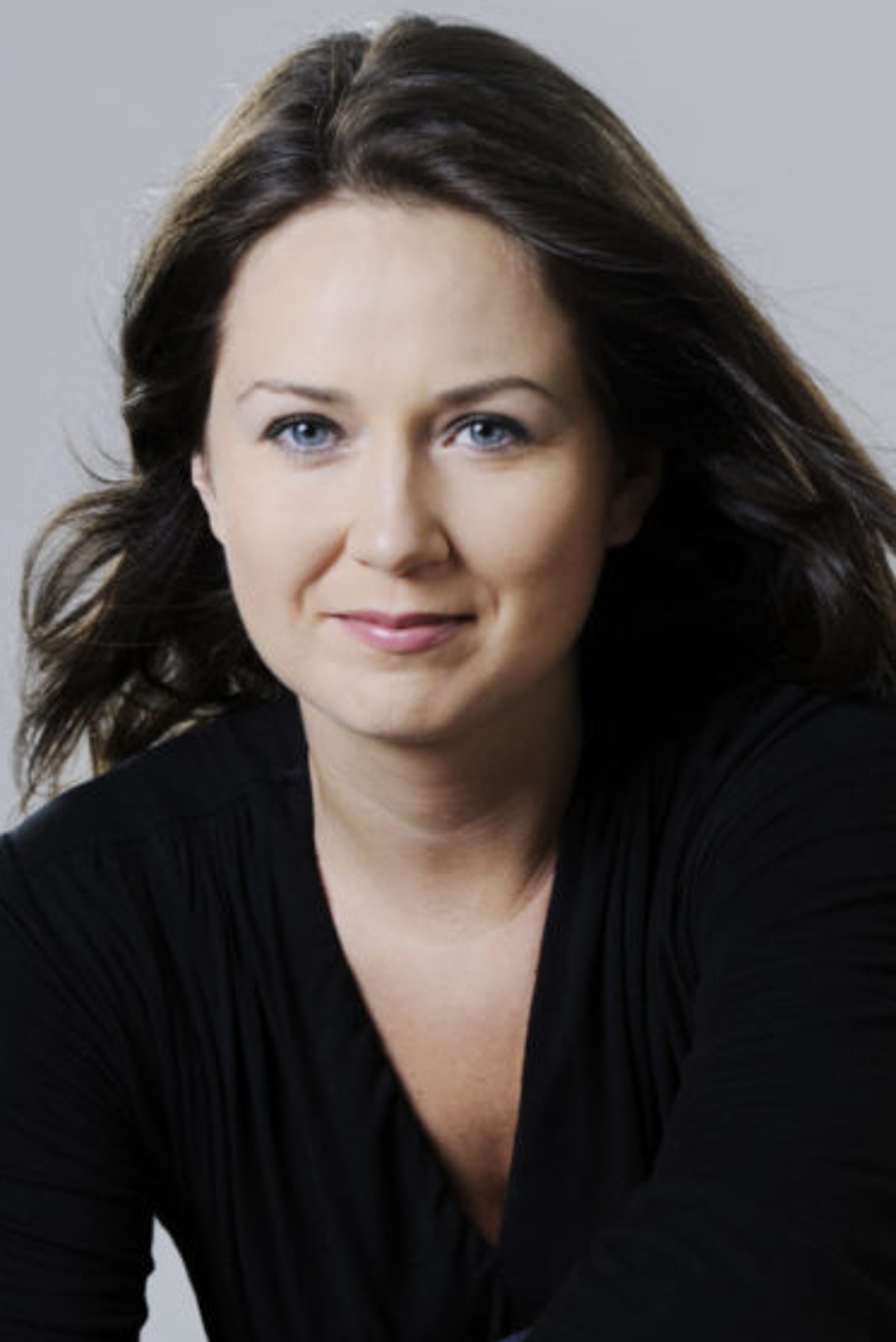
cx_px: 479
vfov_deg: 7.2
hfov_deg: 4.8
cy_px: 1047
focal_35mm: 284
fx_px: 10595
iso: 100
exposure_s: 1/125
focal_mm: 155
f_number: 8
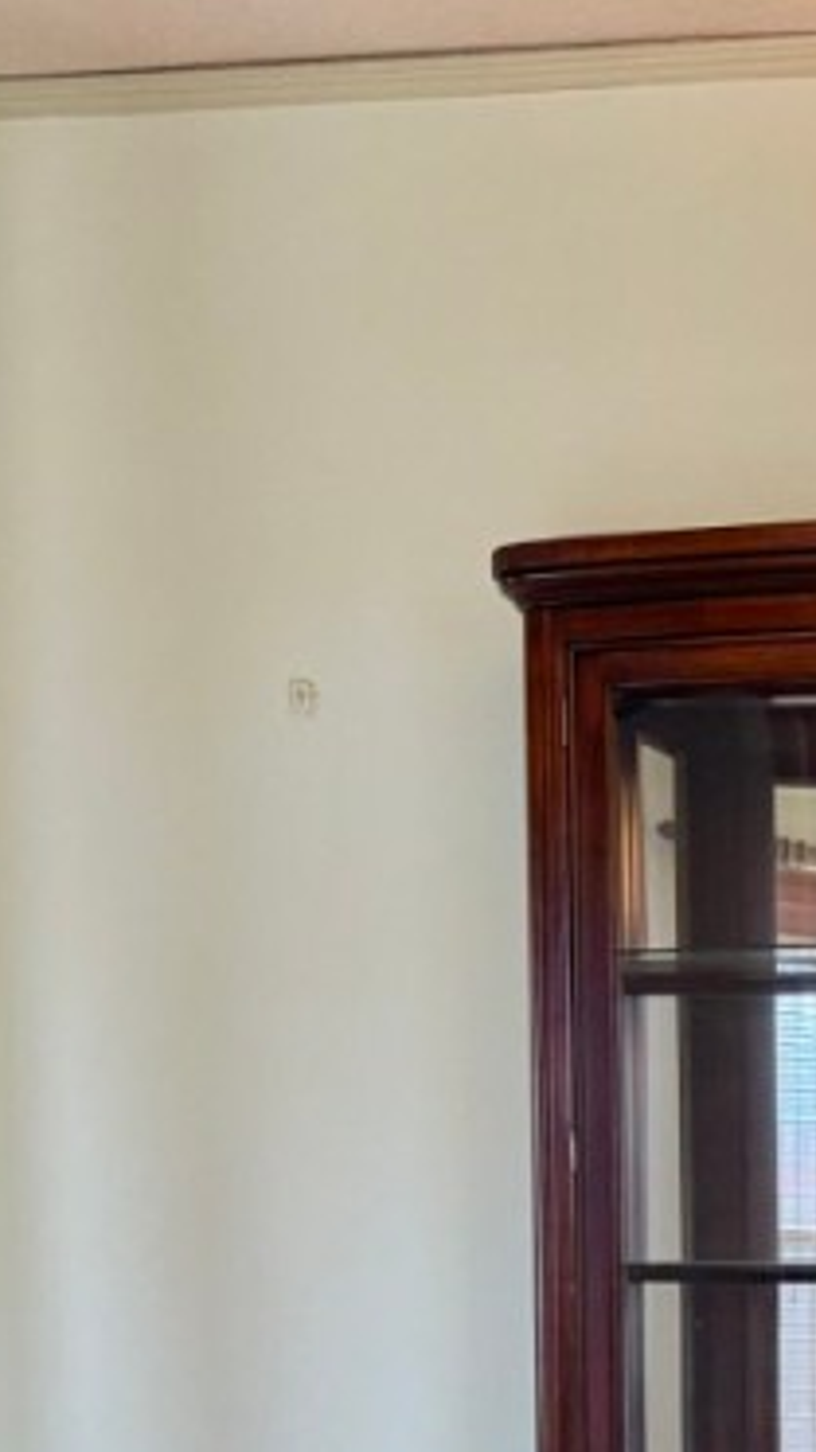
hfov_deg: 15.5
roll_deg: +0.0
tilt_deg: -5.1
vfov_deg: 27.7
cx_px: 1195
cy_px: 1432
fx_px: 2772
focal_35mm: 72
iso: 400
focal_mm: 6.76
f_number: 1.78
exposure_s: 1/60
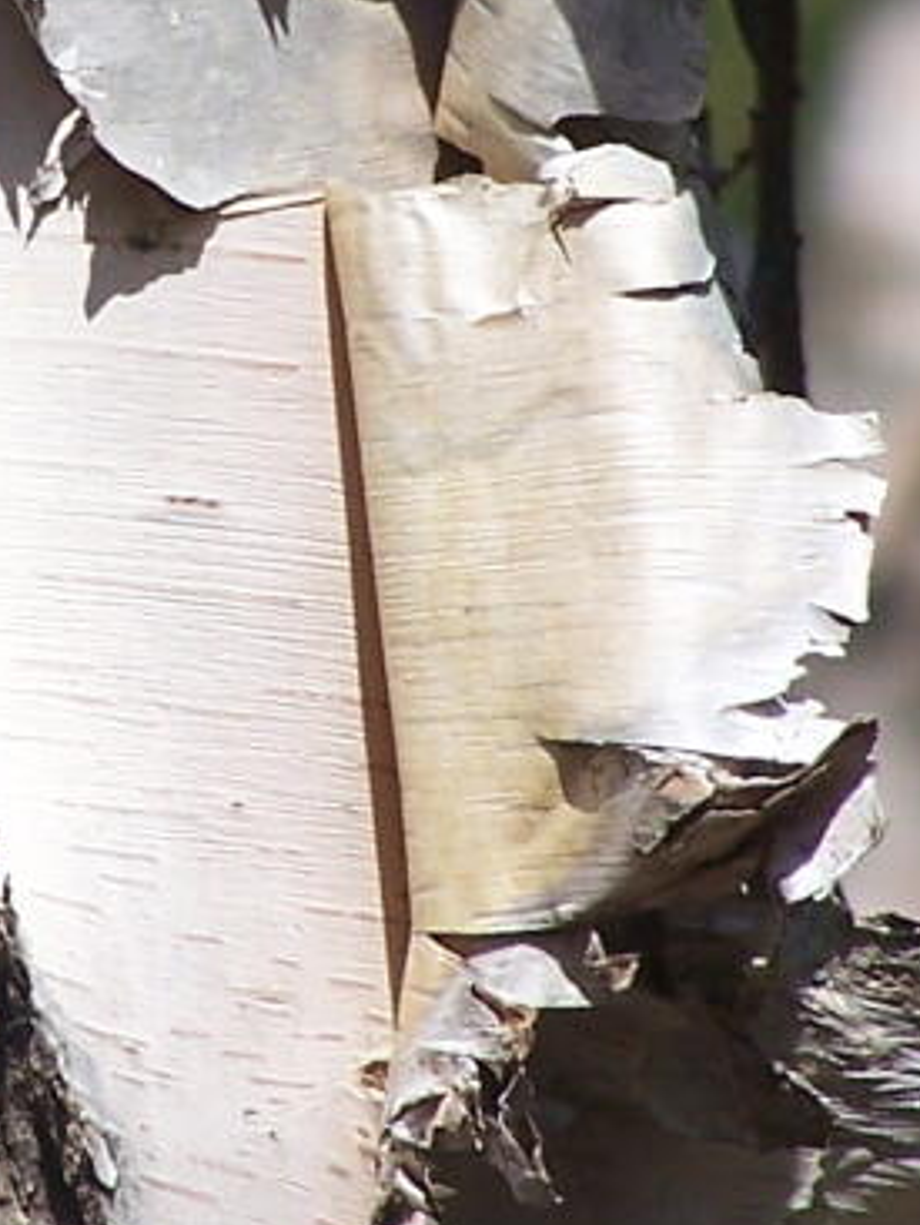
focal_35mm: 1073
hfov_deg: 1.4
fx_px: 37979
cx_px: 117
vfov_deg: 1.8
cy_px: 477
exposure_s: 1/1000
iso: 80
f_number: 3.6
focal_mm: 47.7
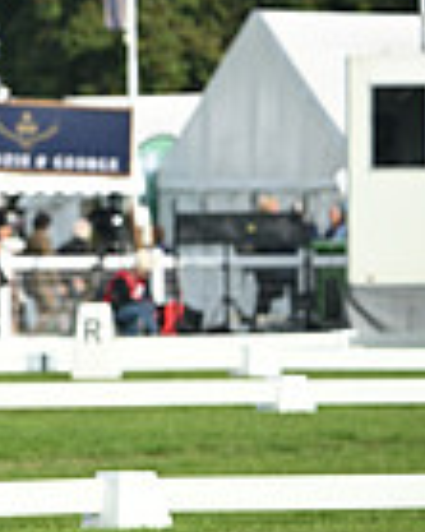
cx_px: -502
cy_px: 132
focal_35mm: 726
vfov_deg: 2.7
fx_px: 11427
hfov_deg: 2.1
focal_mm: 185
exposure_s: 1/1250
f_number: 5
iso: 360
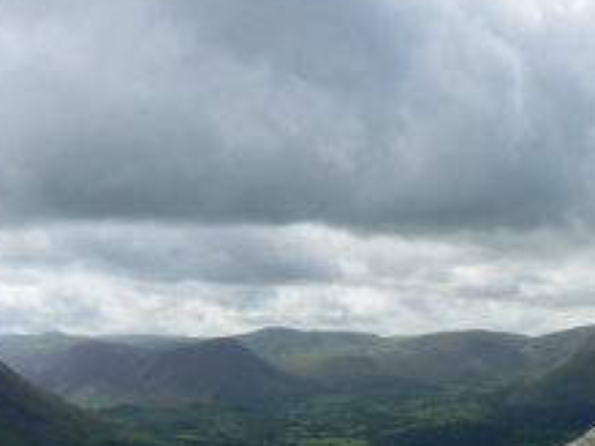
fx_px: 1220
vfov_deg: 20.3
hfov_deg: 27.0
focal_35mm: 71
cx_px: 459
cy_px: 402
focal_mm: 6
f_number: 7.1
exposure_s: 1/400
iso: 80
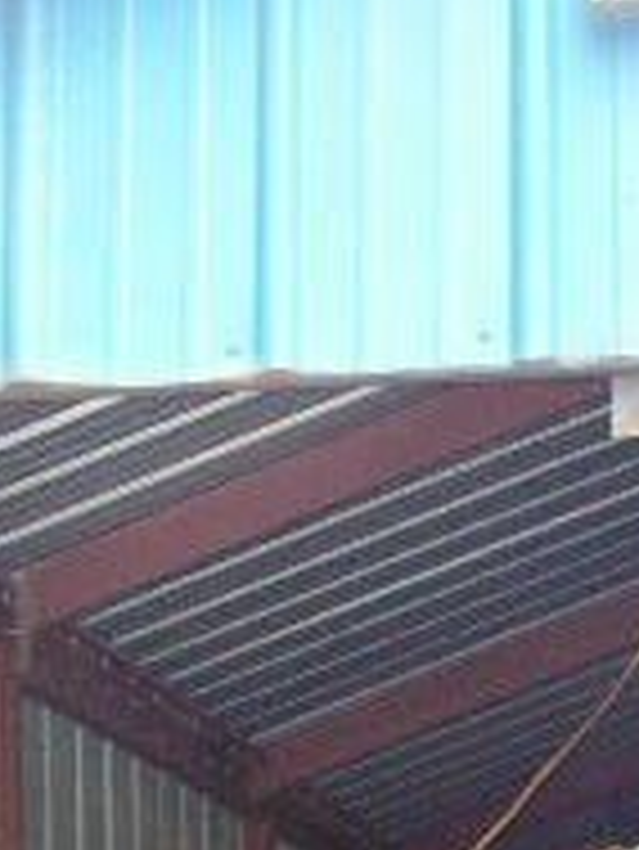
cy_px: 1147
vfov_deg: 15.3
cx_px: 765
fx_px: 2999
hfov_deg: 11.9
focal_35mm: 122
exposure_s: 1/40
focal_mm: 6
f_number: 3.2
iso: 160
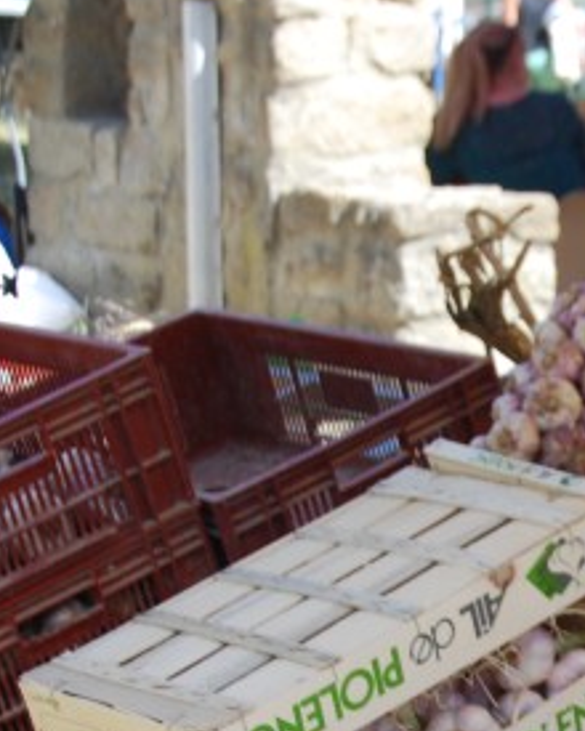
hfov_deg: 10.4
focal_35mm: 147
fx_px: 3181
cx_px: 630
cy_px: 686
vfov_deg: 13.0
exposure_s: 1/125
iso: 100
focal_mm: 32
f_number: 5.6
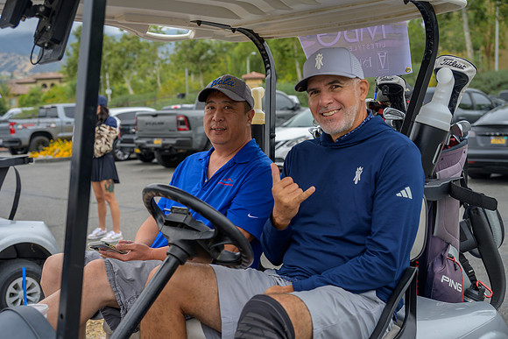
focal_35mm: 47
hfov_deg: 41.9
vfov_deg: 28.7
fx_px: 663
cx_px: 254
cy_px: 170
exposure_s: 1/200
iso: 100
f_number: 4
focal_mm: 47
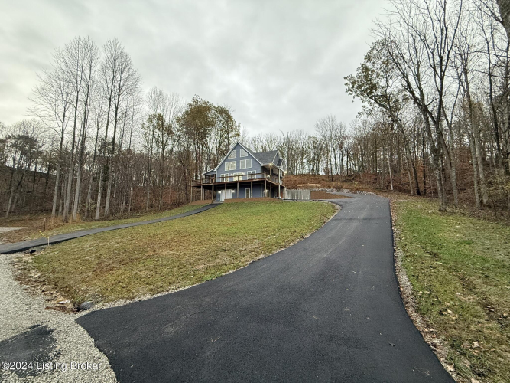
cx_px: 255
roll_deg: -0.3
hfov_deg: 102.1
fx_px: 206
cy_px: 192
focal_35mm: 14
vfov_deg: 85.7
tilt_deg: +7.9
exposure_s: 1/99
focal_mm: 2.22
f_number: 2.2
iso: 200
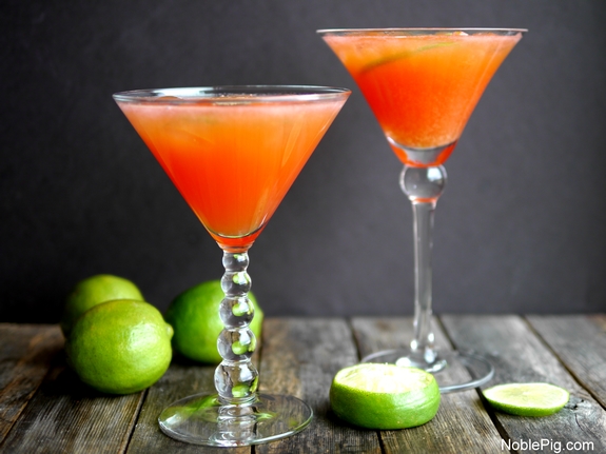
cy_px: 227
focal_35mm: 50
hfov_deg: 38.2
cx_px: 303
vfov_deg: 29.1
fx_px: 875
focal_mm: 25
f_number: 1.4
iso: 100
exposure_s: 1/80
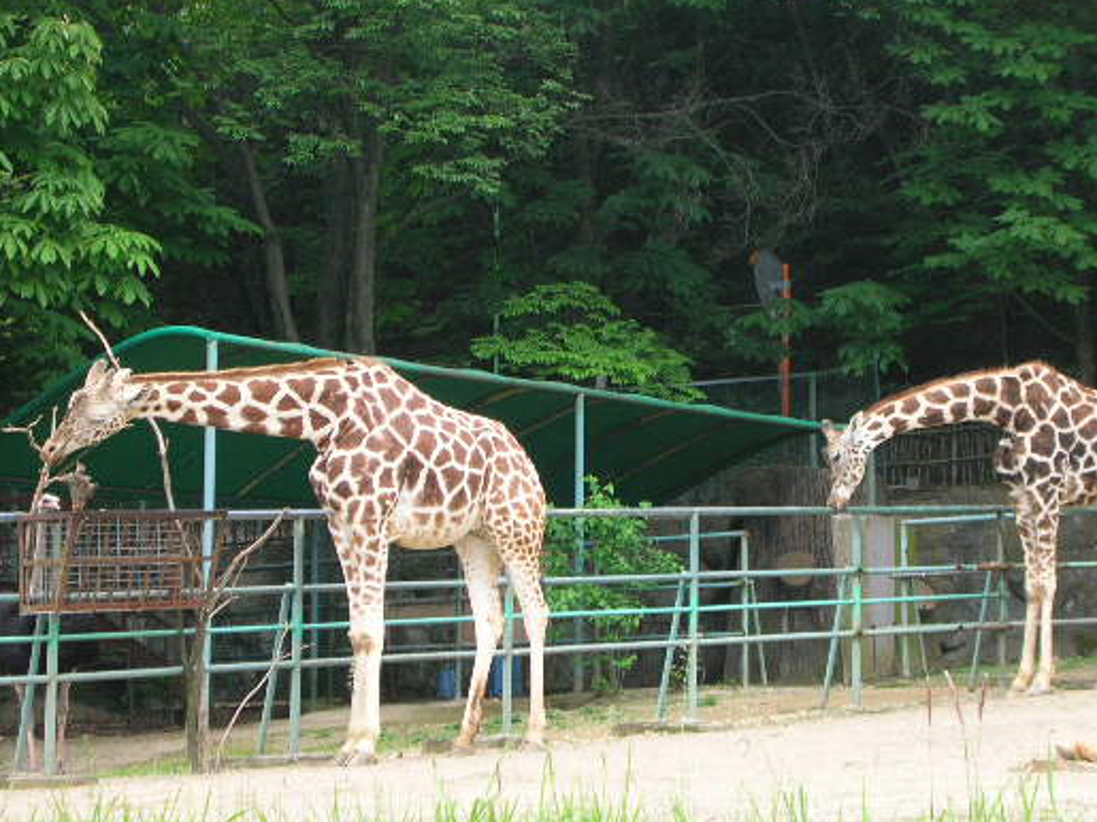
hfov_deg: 19.2
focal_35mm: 102
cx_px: 675
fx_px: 3232
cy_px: 434
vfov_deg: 14.5
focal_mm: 13.7
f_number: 4.2
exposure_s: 1/56.8
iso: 50
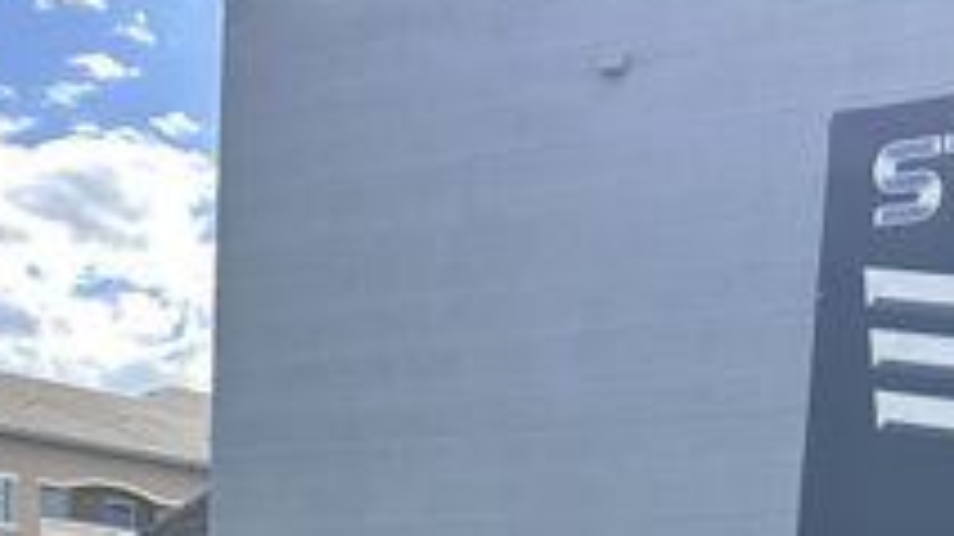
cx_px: 508
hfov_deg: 26.9
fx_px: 1997
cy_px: 1049
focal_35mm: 79
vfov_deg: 13.3
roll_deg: -3.2
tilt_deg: -8.0
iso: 80
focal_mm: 6.86
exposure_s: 1/1664
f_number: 1.78
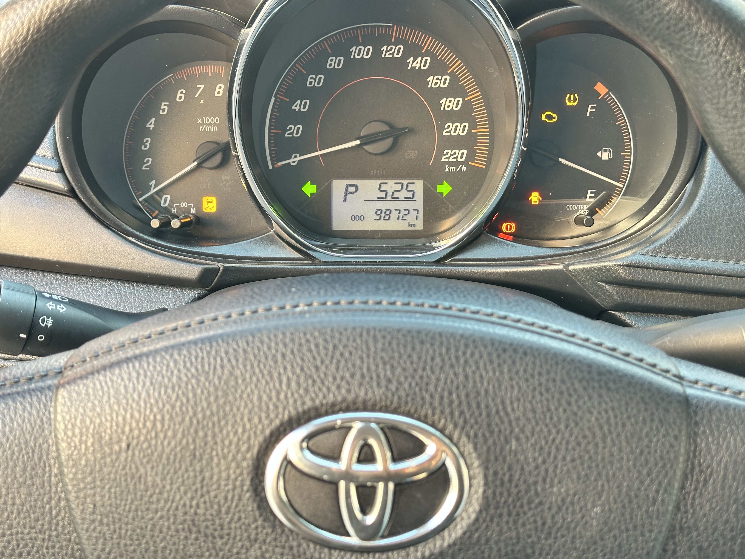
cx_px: 372
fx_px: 1033
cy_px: 280
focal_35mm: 48
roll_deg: -0.5
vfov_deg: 30.3
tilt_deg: -26.2
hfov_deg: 39.7
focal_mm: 6.86
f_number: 1.78
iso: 125
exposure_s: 1/60
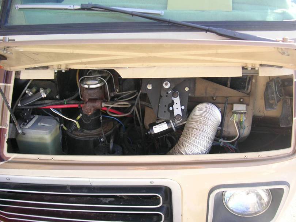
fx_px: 316
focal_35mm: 37
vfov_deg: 38.7
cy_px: 111
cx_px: 148
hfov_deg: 50.1
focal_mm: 6.1
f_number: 2.8
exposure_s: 1/125
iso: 50
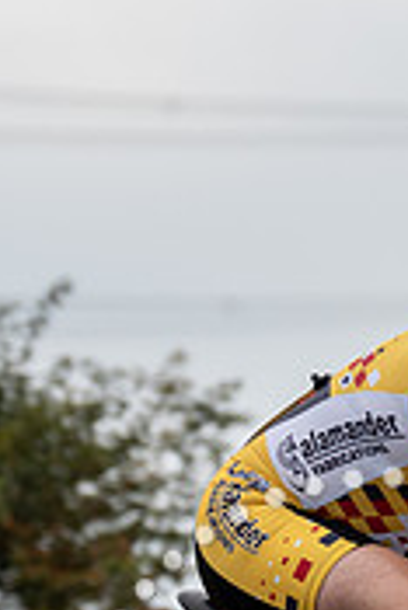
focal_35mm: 382
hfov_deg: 3.6
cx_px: 420
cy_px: 498
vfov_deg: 5.4
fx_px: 6481
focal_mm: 99
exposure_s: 1/800
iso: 400
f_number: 2.8
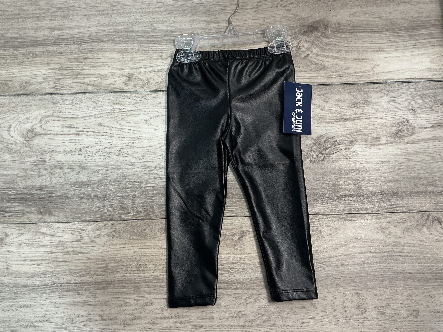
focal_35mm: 29
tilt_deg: -80.8
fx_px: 371
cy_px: 166
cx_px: 222
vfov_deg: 48.2
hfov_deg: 61.7
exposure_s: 1/60
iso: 64
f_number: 1.8
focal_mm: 3
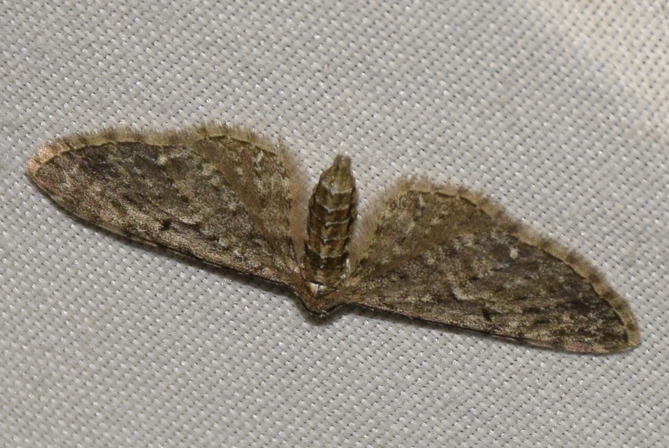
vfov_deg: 6.6
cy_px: 224
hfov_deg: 9.8
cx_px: 334
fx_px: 3906
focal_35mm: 210
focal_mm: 140
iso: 400
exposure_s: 1/160
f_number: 10
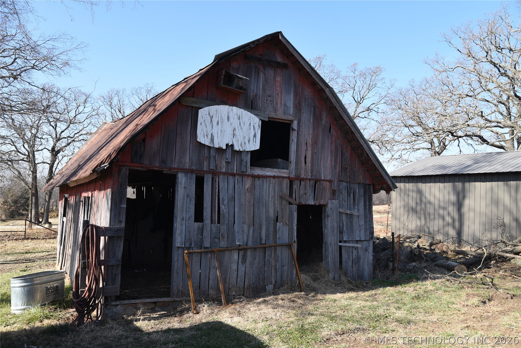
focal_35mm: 28
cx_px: 260
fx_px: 405
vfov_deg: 46.4
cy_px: 174
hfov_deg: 65.5
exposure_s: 1/160
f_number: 6.3
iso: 100
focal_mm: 28
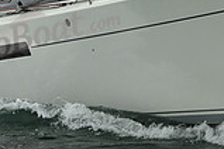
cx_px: 194
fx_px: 2377
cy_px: -53
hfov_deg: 5.4
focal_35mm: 382
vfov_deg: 3.6
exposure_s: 1/800
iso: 400
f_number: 7.1
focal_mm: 105
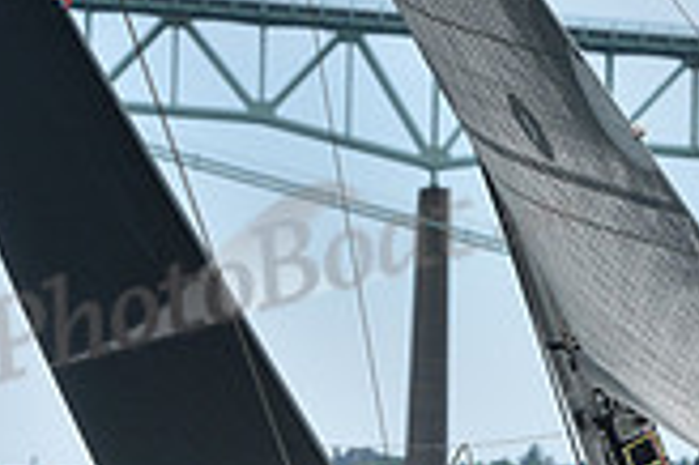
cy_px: 433
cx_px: 810
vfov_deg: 2.4
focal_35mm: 567
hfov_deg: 3.6
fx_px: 10998
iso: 250
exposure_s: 1/1000
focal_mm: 160
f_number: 9
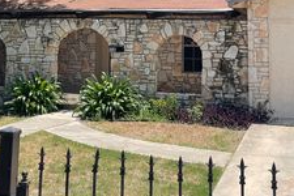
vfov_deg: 21.6
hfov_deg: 33.4
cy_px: -10
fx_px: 490
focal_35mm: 60
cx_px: 142
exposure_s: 1/2817
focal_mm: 4.2
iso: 32
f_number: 1.6
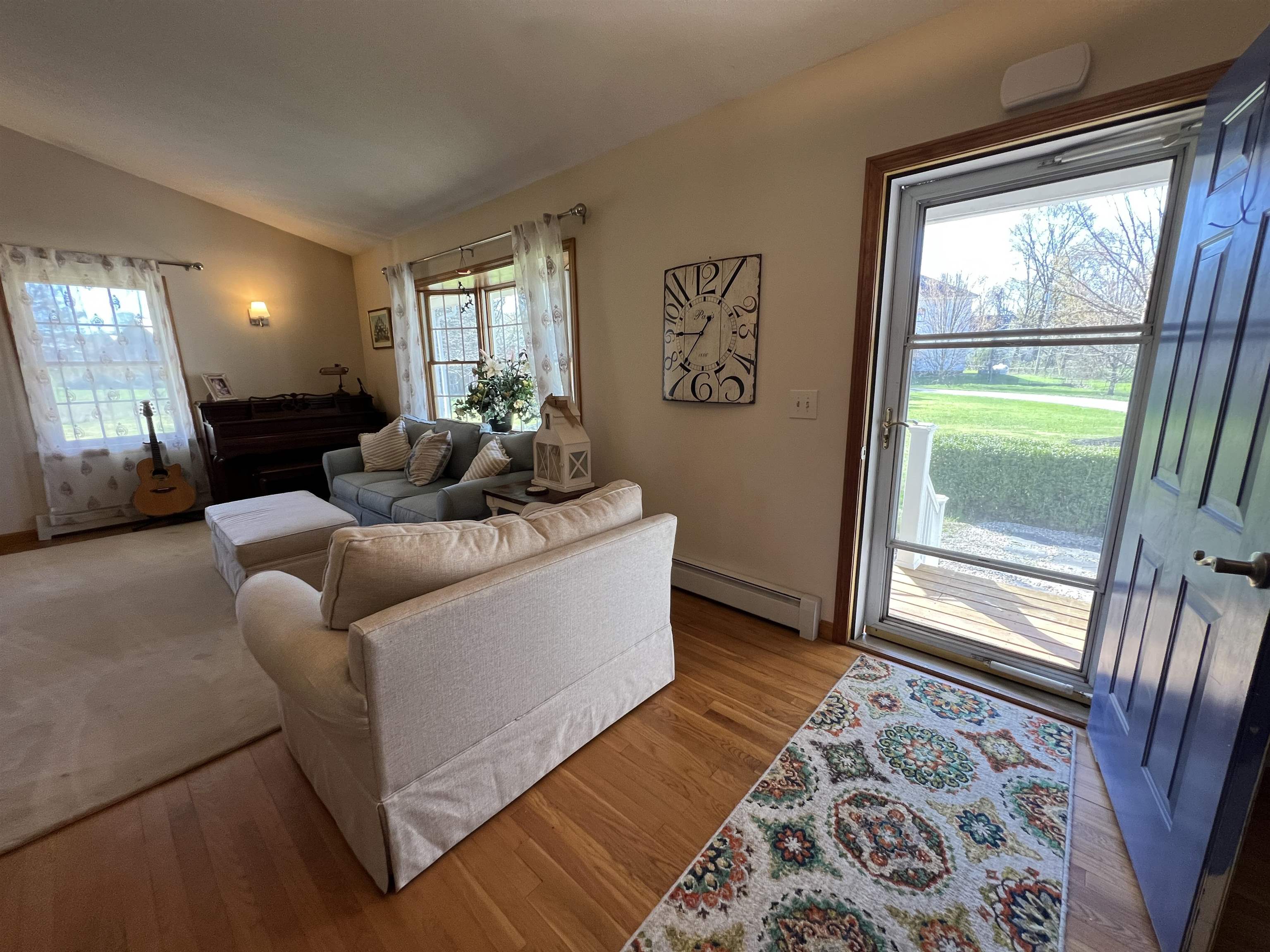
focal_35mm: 13
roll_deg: +1.2
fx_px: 477
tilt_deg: -13.0
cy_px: 476
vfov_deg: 89.9
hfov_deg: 106.2
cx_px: 635
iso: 200
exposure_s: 1/120
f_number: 1.8
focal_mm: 1.57
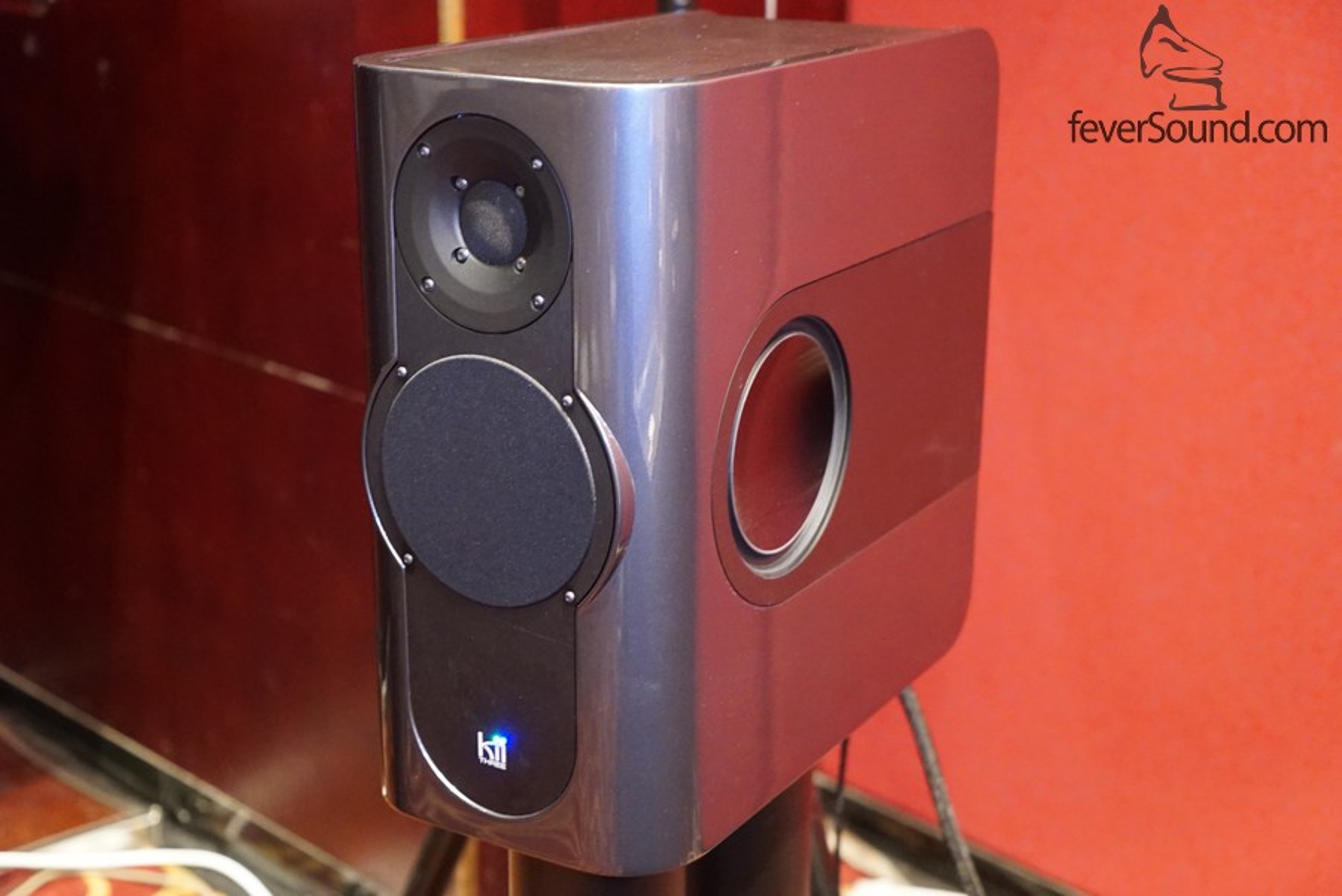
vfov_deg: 26.5
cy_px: 448
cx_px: 671
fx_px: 1902
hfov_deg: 38.9
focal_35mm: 51
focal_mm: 51
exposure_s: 1/30
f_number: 4
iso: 10000
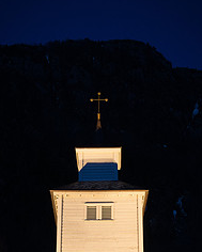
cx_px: 74
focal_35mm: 87
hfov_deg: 17.6
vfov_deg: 21.5
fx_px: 650
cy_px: 221
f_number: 7.1
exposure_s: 1/5
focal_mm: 32
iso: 1100
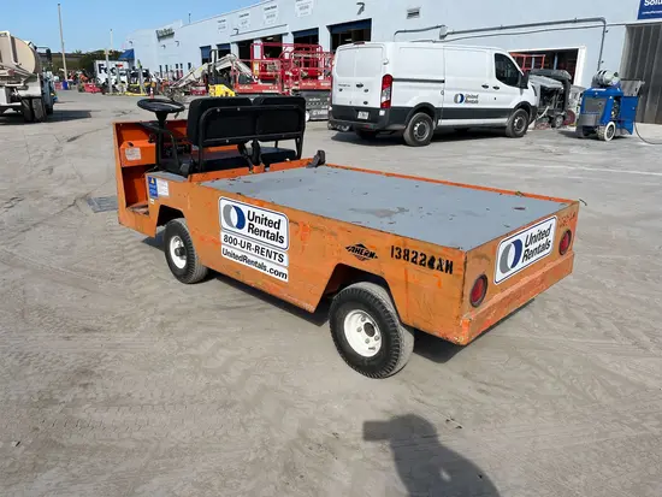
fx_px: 497
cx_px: 331
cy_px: 248
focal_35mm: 26
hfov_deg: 67.3
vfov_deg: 53.1
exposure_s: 1/4016
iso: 50
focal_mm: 5.1
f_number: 1.6
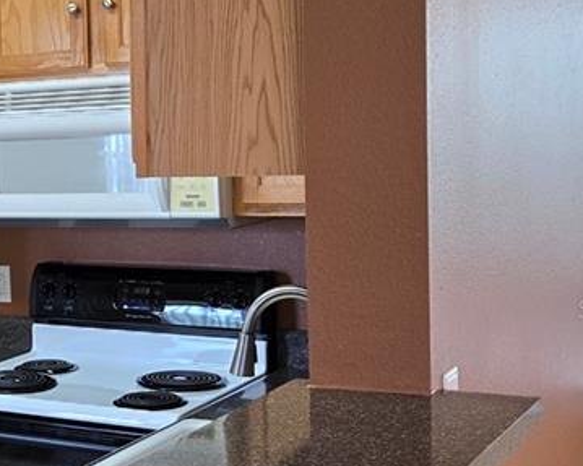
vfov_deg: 20.4
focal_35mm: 75
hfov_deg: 24.0
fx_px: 1294
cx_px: -37
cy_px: 309
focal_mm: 5.4
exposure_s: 1/120
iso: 125
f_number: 1.8
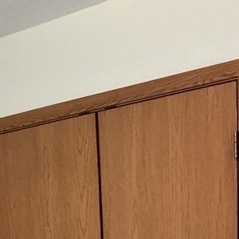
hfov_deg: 19.6
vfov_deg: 16.9
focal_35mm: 88
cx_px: 71
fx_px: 687
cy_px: 407
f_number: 1.8
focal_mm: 3
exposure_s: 1/60
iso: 125
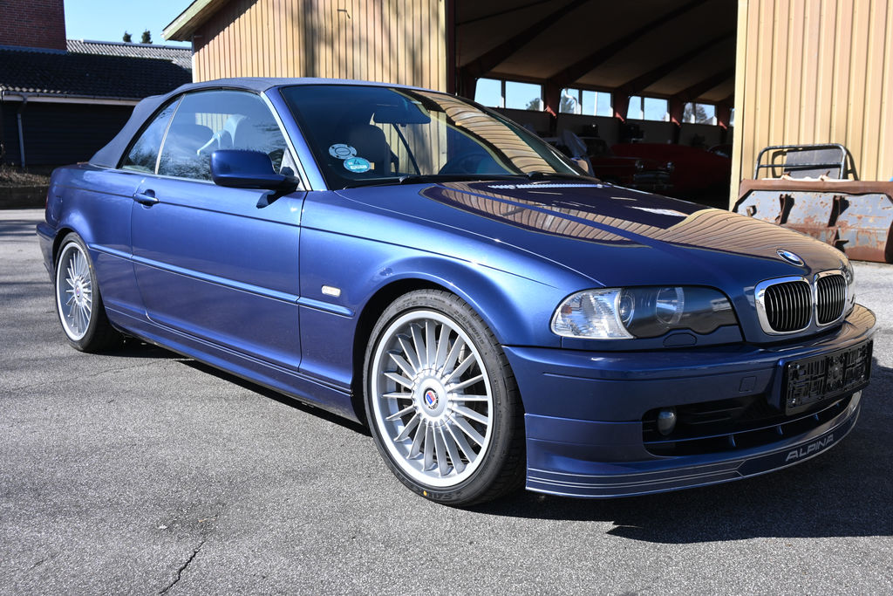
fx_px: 856
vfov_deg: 38.4
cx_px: 446
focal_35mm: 34
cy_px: 298
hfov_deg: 55.1
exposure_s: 1/250
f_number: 5.6
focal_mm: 23
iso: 100
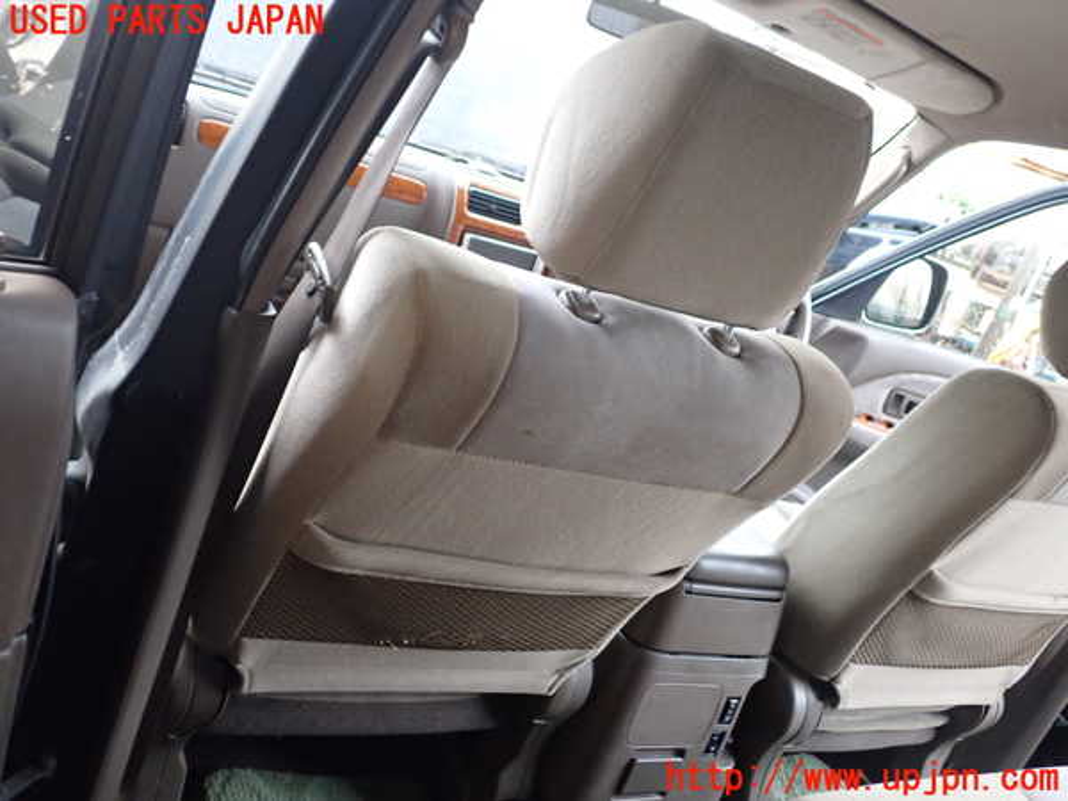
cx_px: 534
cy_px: 400
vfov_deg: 44.2
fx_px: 987
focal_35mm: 32
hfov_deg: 56.8
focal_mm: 5.79
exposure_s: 1/30
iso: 500
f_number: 2.4
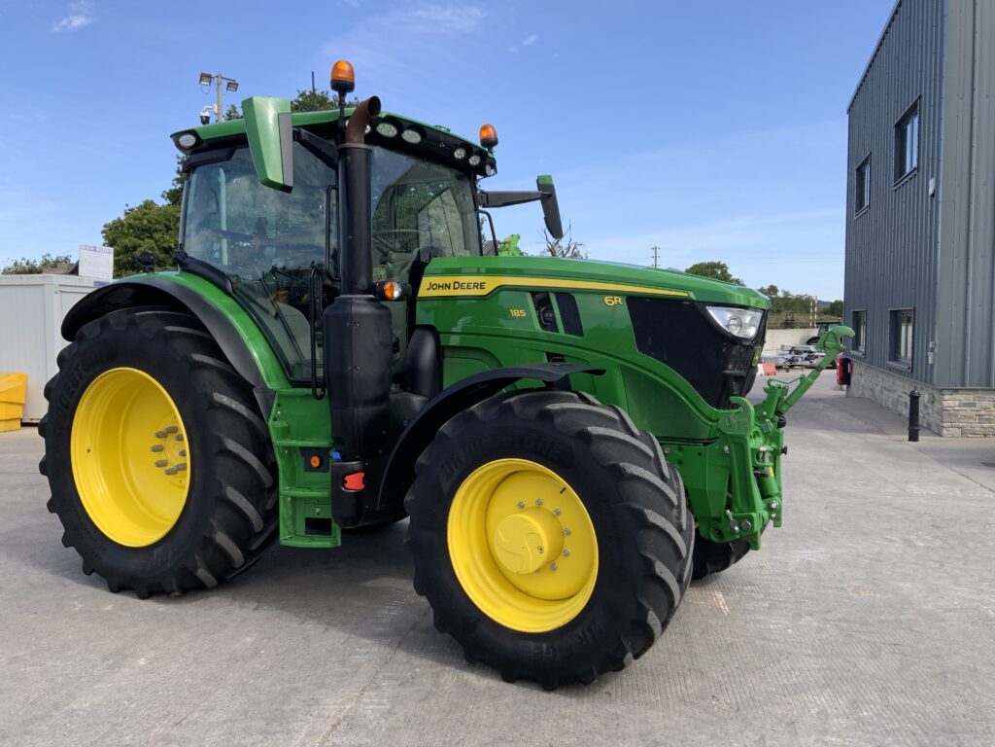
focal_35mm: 29
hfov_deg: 61.7
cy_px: 374
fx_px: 834
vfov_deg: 48.2
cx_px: 498
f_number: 1.8
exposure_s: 1/962
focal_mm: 3
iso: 16
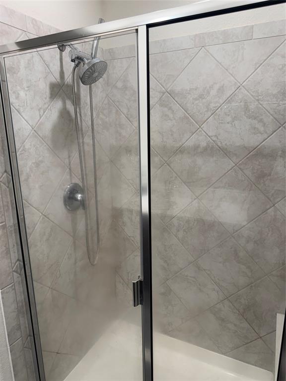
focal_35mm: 24
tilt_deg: -14.3
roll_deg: -0.1
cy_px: 190
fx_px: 264
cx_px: 143
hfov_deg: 56.8
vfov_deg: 71.6
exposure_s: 1/120
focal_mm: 6.76
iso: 200
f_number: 1.78
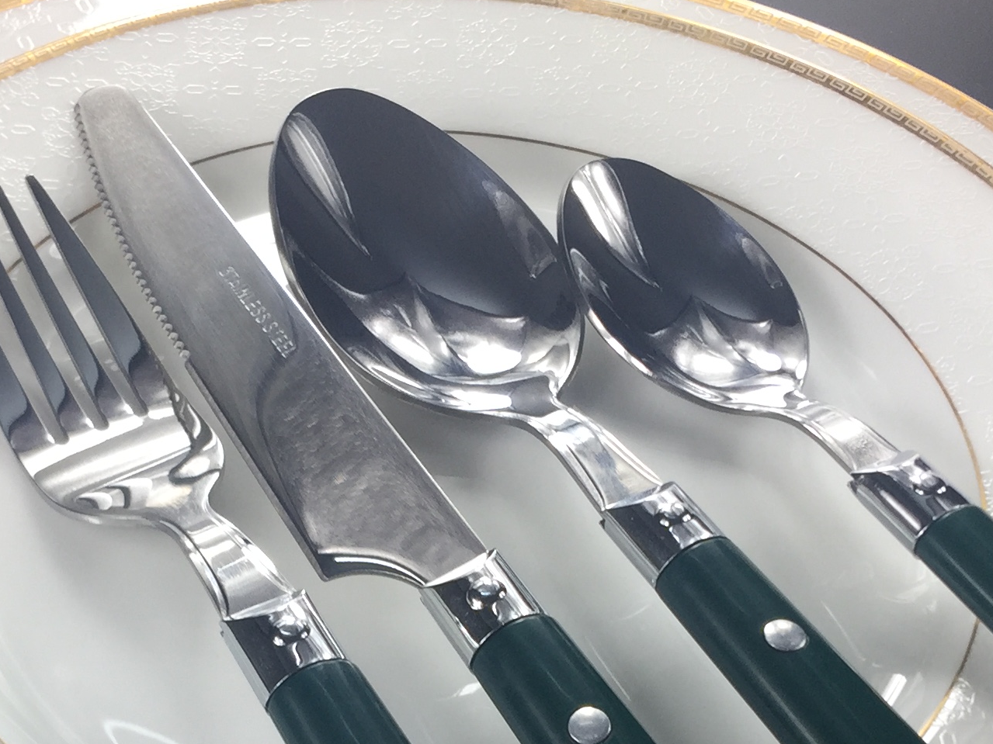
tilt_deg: -51.9
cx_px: 408
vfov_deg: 19.5
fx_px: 2123
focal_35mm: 74
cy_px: 667
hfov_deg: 26.3
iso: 32
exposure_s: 1/124
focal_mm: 4.15
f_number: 2.2
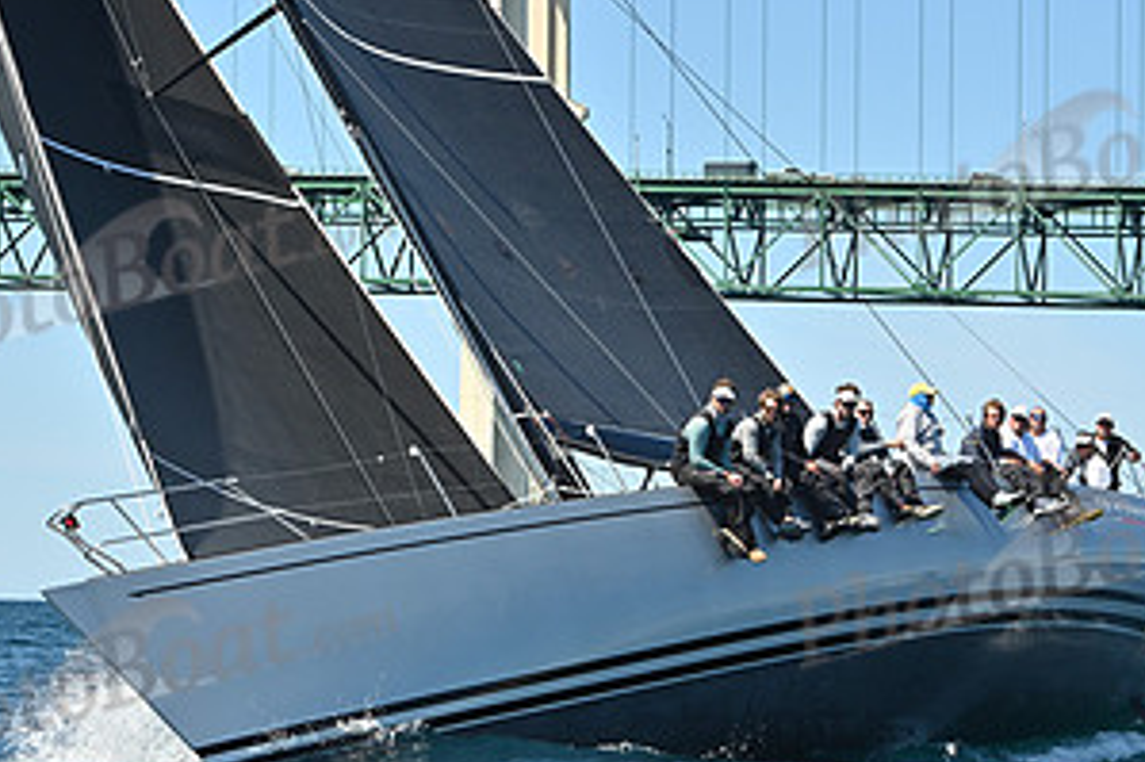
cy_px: 423
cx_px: 597
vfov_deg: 10.1
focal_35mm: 136
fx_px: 4323
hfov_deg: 15.1
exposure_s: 1/1000
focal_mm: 70
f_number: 8
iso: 320
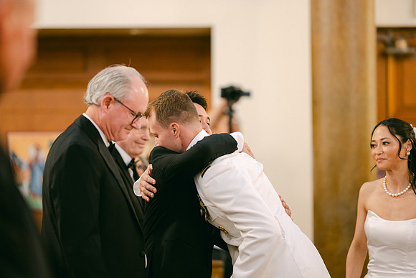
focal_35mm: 121
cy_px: 124
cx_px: 205
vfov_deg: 11.3
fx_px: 1399
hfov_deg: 16.9
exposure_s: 1/125
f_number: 1.4
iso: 800
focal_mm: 105
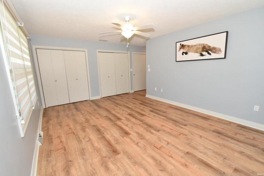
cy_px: 88
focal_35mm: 15
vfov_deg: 77.4
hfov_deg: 100.3
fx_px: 110
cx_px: 132
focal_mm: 10
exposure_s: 1/15
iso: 400
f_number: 9
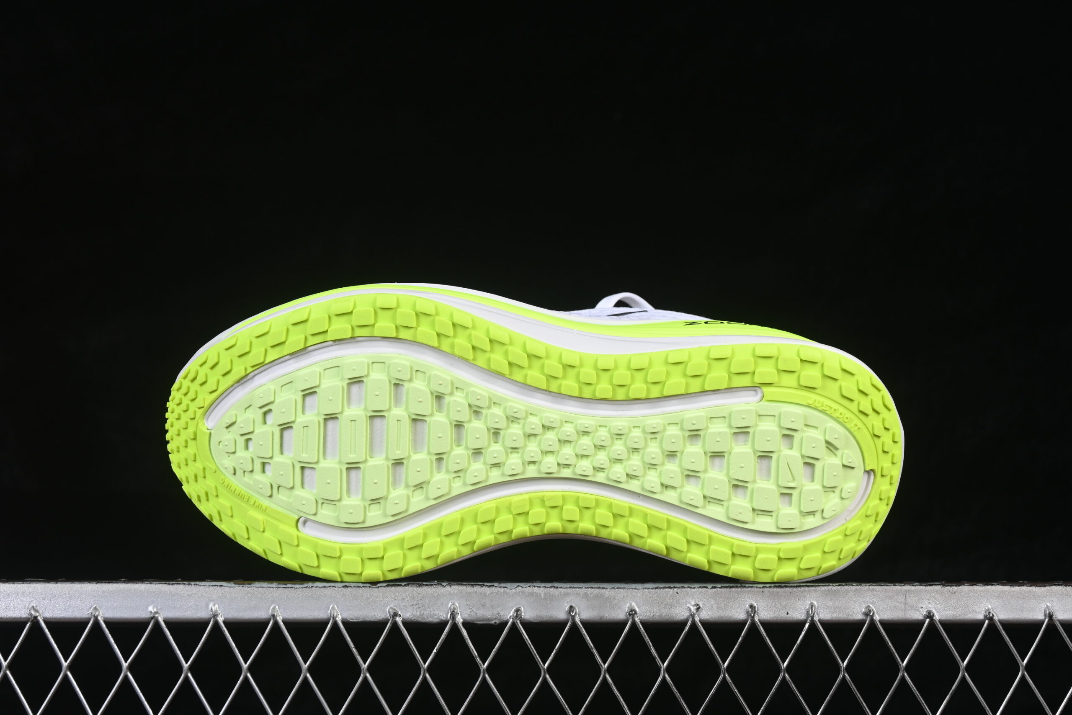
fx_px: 2233
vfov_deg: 18.2
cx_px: 536
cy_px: 358
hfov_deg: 27.0
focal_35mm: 75
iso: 160
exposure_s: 1/80
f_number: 8
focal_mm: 50
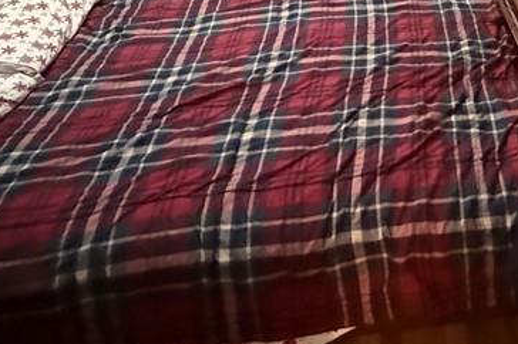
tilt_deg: -22.3
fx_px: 589
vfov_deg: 28.1
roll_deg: +3.4
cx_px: 413
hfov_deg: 45.1
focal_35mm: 41
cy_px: -78
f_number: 2.2
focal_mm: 2.22
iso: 1250
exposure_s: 1/40
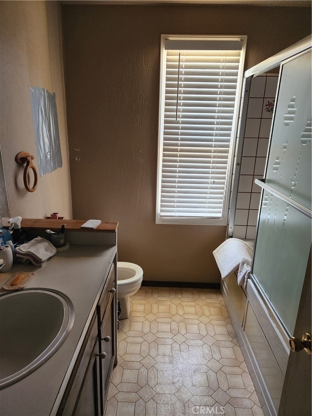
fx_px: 276
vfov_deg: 73.9
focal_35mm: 23
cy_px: 208
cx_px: 156
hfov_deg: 58.9
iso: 640
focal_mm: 5.4
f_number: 1.8
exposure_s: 1/120
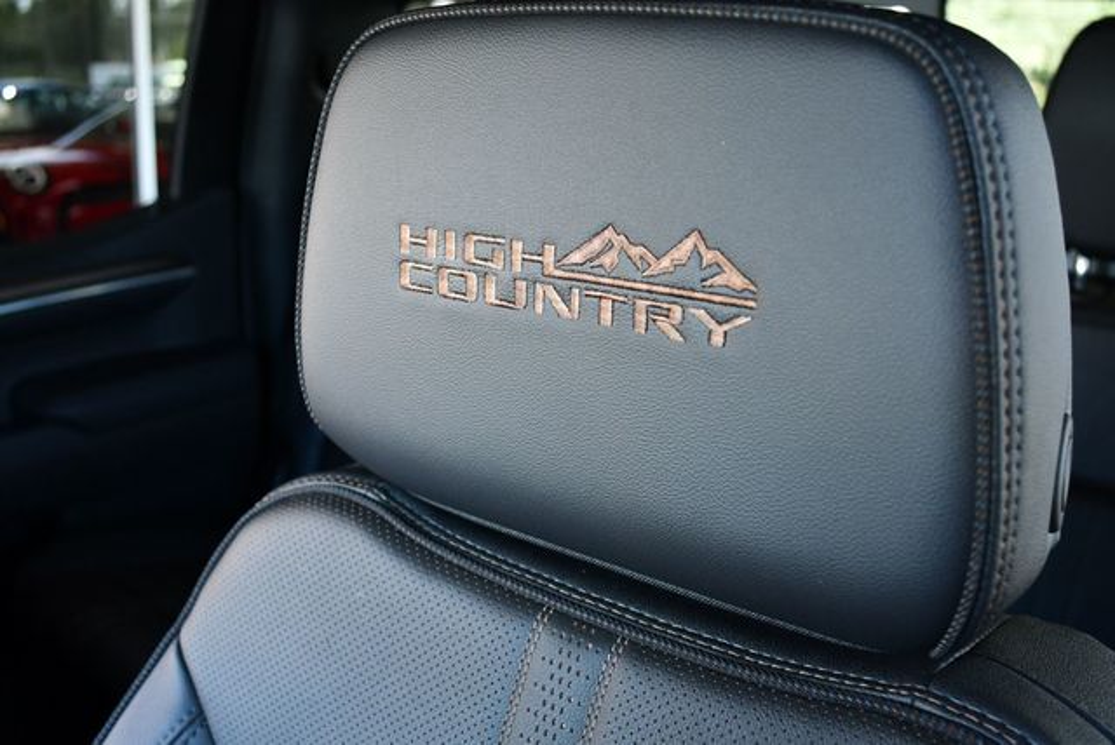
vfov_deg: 36.9
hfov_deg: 53.1
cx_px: 558
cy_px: 372
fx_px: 1116
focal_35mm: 36
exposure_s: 1/125
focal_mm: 18
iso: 900
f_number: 3.5
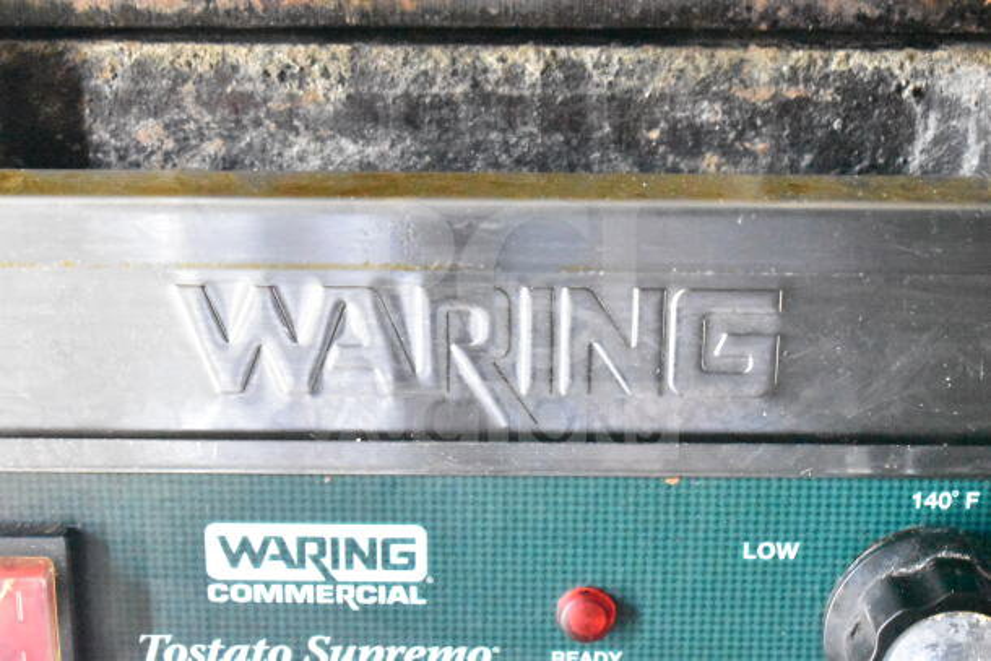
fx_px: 2065
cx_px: 496
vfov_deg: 18.2
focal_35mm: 75
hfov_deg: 27.0
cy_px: 330
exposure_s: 1/25
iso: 25600
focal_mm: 50
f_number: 5.6
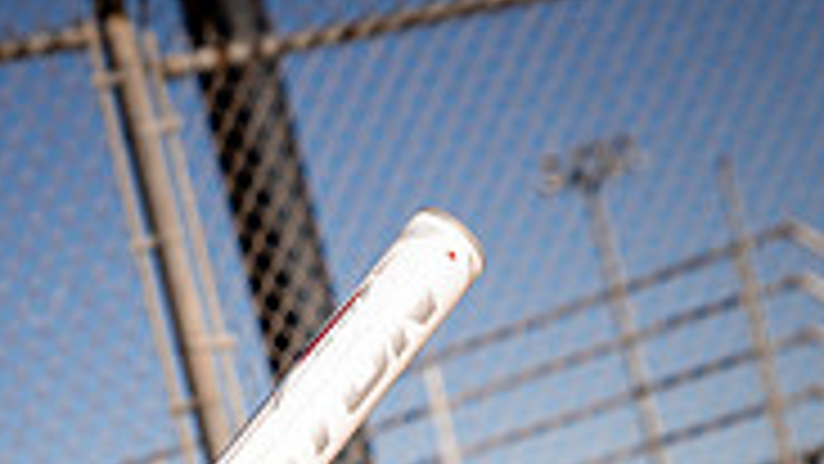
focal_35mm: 167
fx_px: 3649
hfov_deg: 12.9
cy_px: 1009
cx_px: 261
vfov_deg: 7.0
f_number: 5.6
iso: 100
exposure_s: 1/250
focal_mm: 65
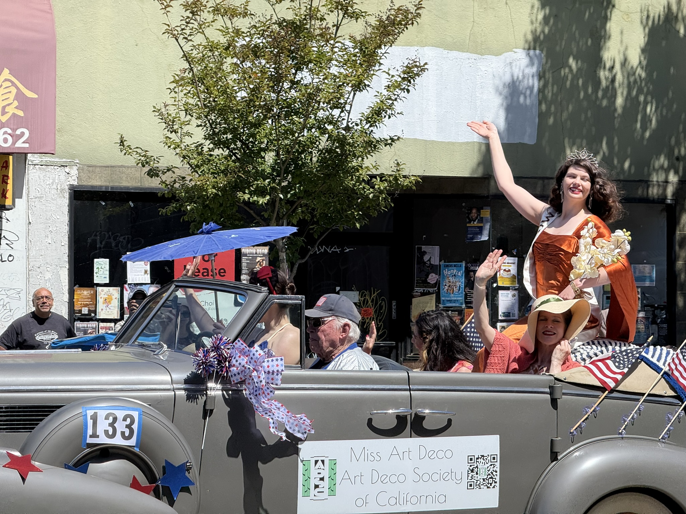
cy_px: 257
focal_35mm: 120
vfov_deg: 12.3
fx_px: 2378
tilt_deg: +2.0
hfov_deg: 16.4
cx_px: 343
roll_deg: -1.5
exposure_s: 1/1033
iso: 64
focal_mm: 15.66
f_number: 2.8
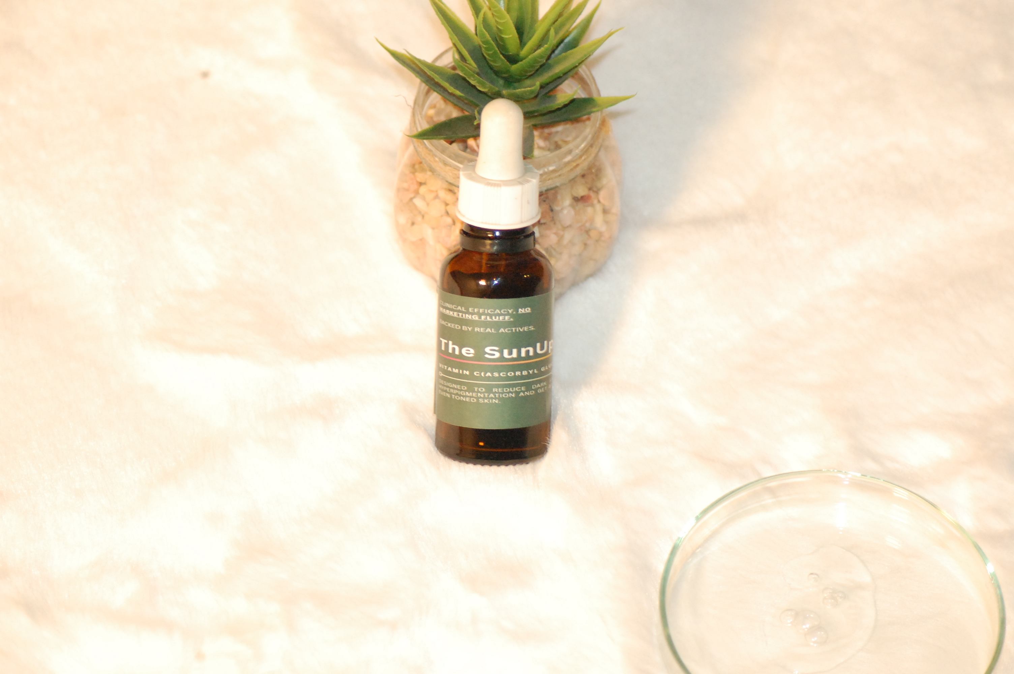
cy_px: 337
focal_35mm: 158
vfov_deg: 8.7
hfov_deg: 13.1
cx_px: 507
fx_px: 4432
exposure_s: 1/60
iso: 1600
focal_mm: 105
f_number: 5
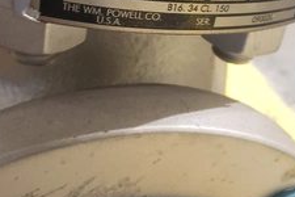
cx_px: 147
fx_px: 393
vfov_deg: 26.9
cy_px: 11
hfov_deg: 41.1
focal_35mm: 48
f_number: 2.4
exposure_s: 1/20
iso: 250
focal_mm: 4.3
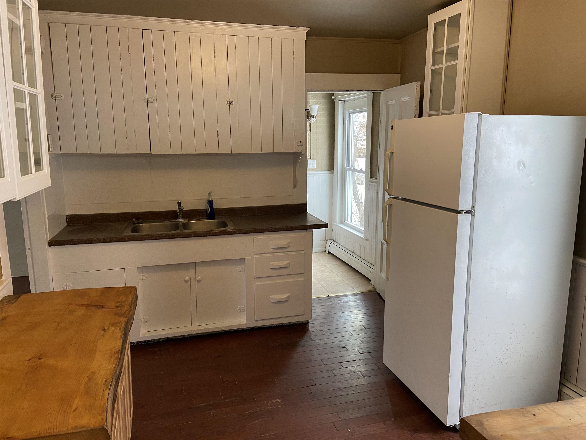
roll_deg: -0.5
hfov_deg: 67.3
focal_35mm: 26
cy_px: 220
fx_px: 440
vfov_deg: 53.1
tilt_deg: -10.7
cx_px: 293
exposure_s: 1/60
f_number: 1.8
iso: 200
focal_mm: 4.25
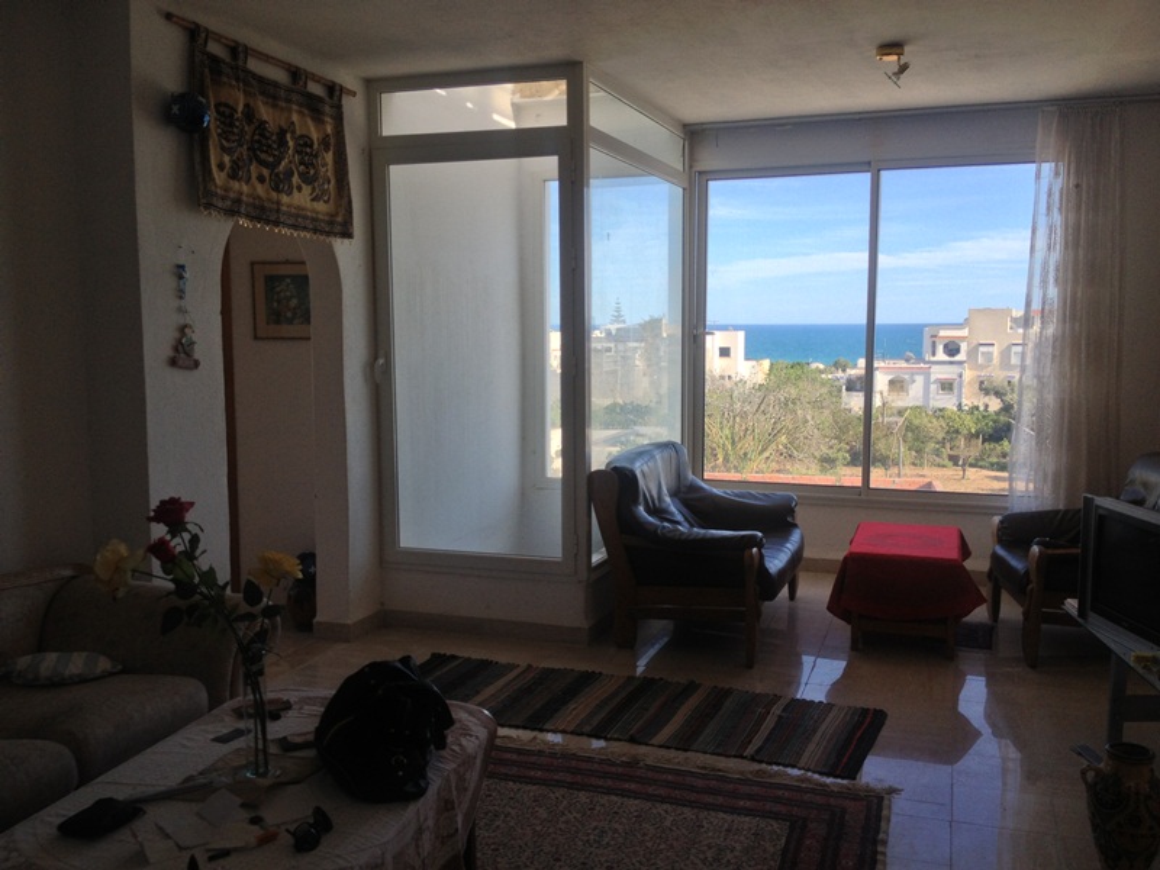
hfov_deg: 52.6
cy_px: 435
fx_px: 1173
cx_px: 580
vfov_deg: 40.7
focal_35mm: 35
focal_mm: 4.28
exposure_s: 1/394
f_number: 2.4
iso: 50
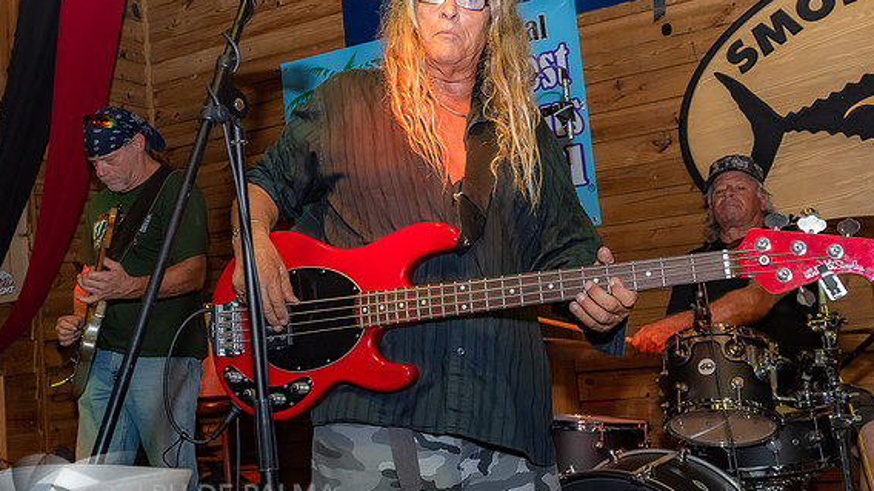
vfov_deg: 27.0
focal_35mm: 44
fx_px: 1019
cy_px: 199
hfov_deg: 46.3
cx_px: 384
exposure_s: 1/160
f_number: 5.6
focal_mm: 24
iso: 1000
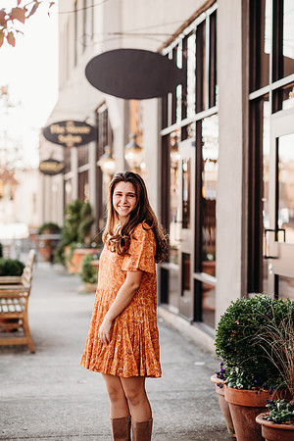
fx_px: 1041
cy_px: 220
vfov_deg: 23.9
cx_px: 147
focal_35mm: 85
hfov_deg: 16.1
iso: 100
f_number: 2.2
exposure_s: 1/250
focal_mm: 85
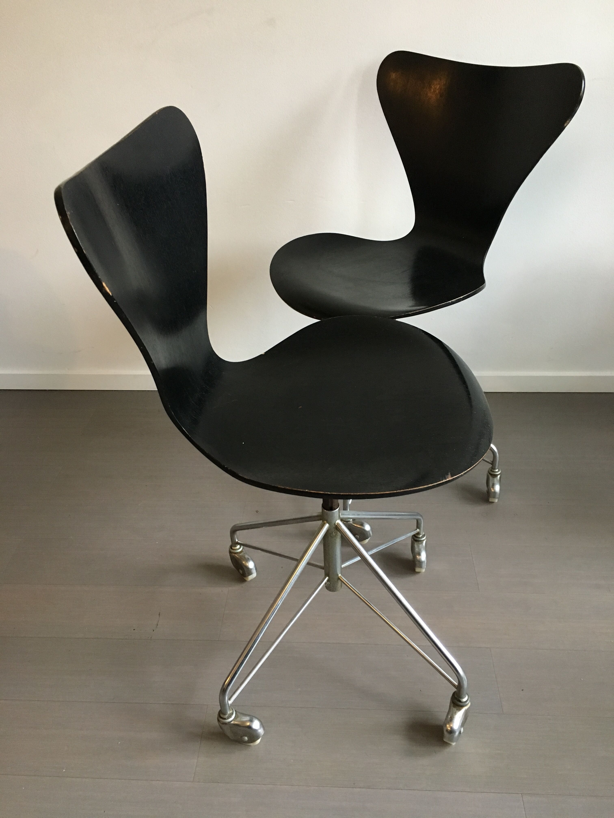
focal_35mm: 29
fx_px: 686
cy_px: 409
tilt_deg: -33.6
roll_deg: +1.4
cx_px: 307
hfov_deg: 48.2
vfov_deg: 61.7
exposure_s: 1/20
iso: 200
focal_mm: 4.15
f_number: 2.2
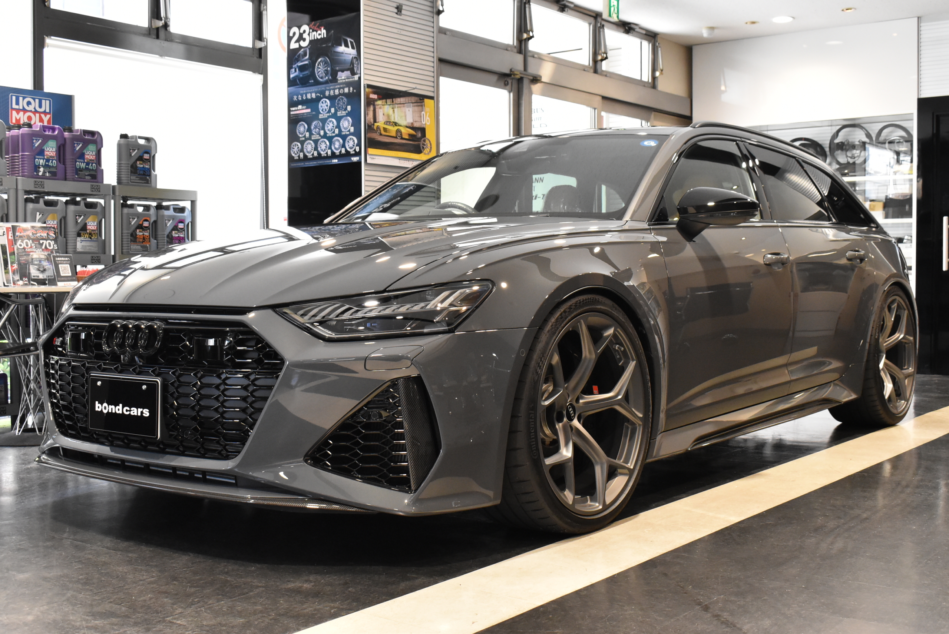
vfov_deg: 31.9
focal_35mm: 42
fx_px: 1108
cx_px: 474
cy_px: 317
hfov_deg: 46.4
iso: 2200
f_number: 8
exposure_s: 1/50
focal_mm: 28
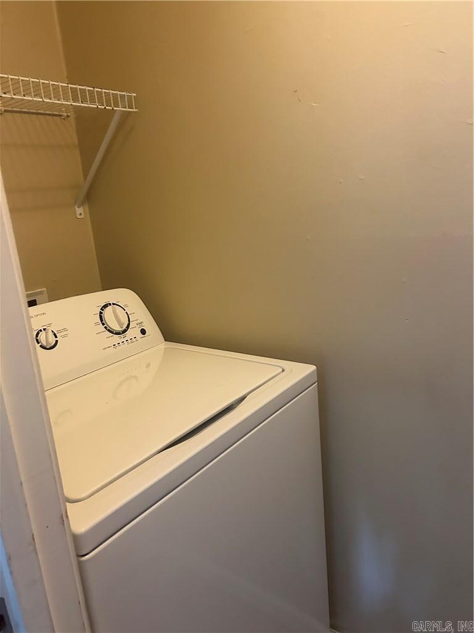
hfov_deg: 53.1
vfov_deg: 67.3
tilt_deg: -13.6
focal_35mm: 26
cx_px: 237
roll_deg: +4.3
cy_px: 316
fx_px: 475
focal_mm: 5.7
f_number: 1.5
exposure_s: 1/60
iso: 500
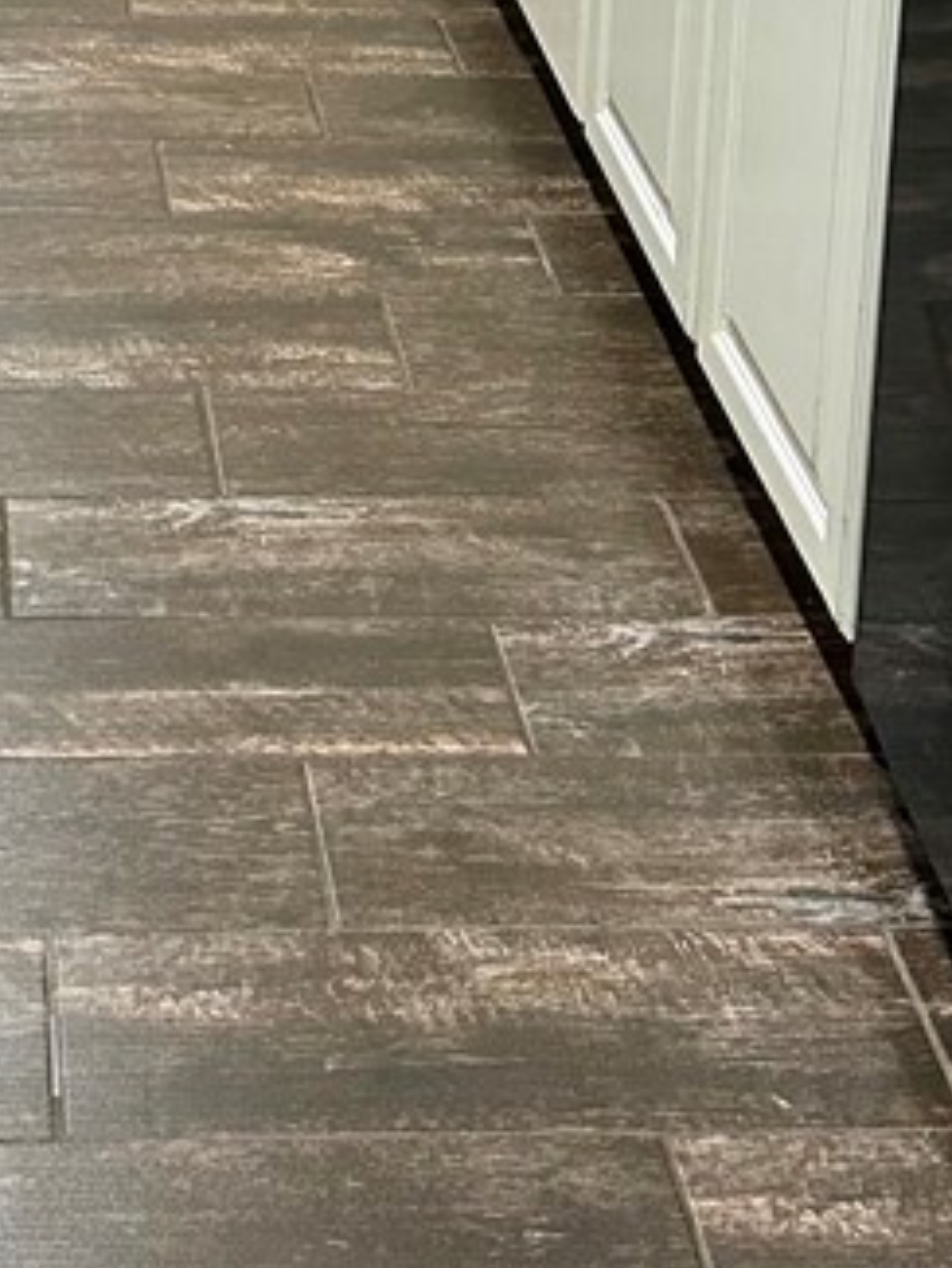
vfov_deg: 21.4
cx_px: 109
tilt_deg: -13.0
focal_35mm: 82
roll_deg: -0.4
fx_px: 3005
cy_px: -417
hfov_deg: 17.7
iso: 200
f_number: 1.5
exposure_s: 1/60
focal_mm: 5.7
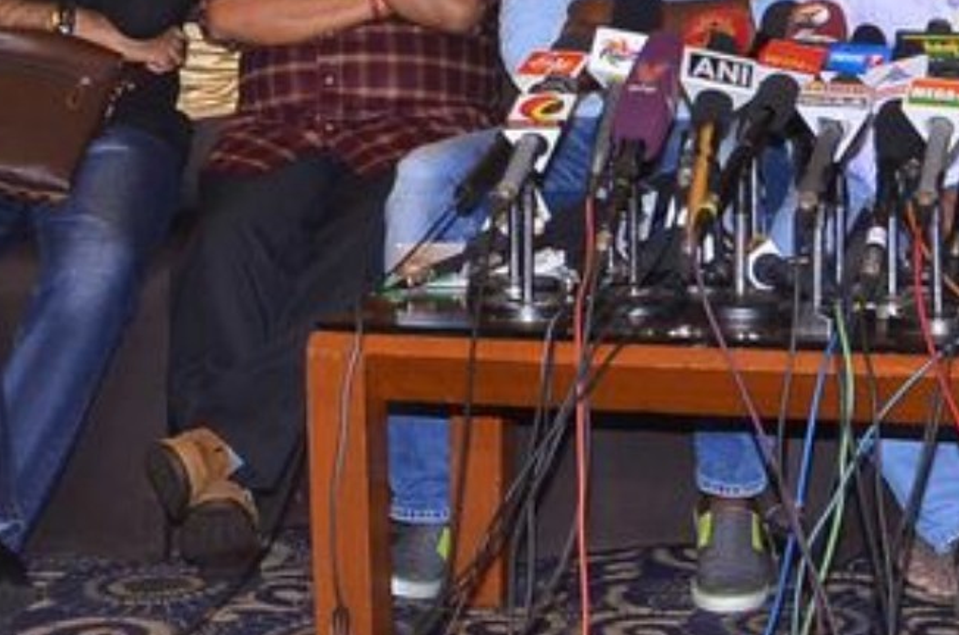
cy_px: -266
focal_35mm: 125
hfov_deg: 16.3
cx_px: 727
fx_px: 3323
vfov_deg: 10.6
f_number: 6.3
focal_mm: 24
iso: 1100
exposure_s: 1/125
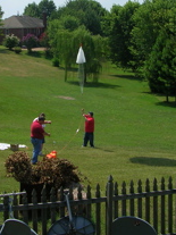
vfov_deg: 28.8
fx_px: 448
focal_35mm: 66
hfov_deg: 22.1
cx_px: 57
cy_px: 50
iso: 50
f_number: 5.6
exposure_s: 1/384
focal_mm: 5.8
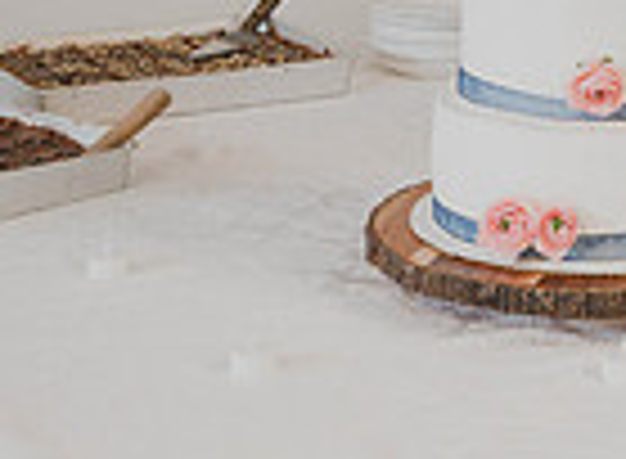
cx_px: 881
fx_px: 2064
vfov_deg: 12.5
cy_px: -61
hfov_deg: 16.1
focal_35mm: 115
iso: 1600
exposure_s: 1/125
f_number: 2.8
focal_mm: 24
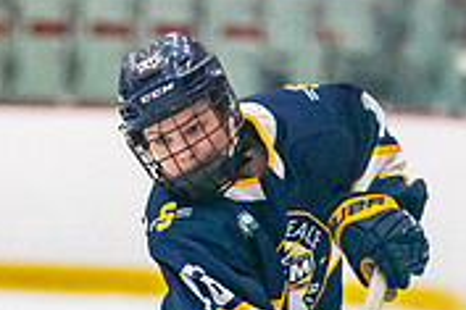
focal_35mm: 706
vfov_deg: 1.9
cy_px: 501
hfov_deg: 2.9
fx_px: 9138
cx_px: 235
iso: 4000
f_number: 2.8
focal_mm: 148
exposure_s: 1/1600
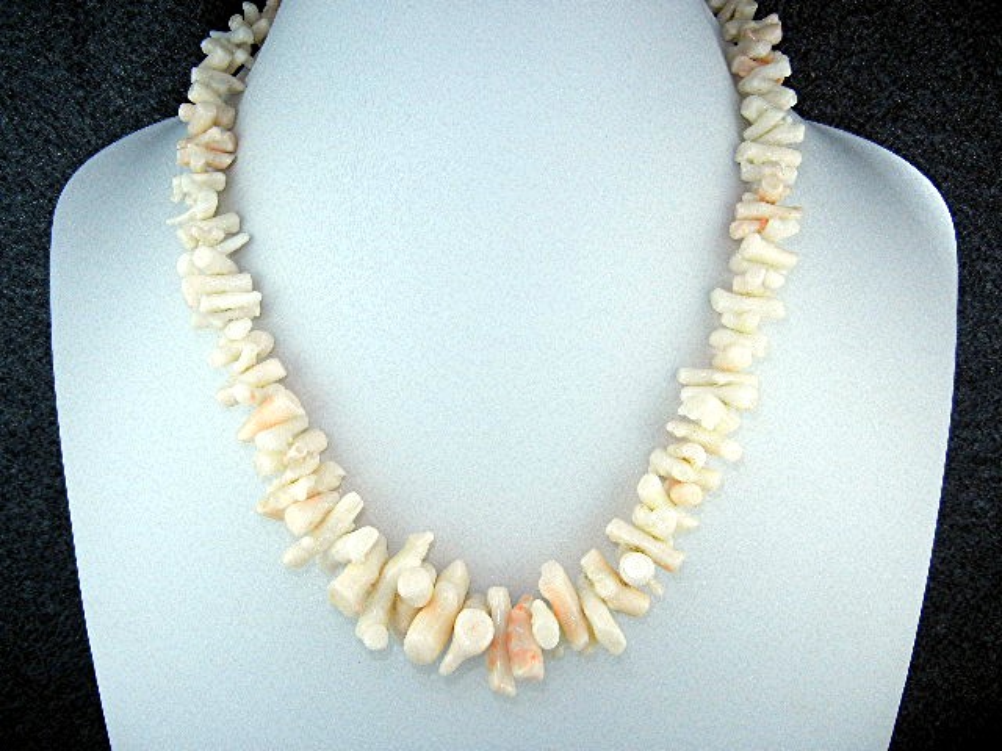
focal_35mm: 30
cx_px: 501
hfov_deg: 60.0
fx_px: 868
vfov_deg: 46.8
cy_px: 376
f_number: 3.5
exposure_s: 1/41.3
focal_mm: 5.4
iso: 160
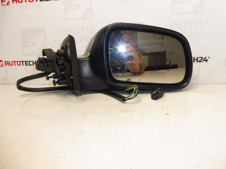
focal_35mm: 24
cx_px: 113
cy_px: 84
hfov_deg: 71.6
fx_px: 157
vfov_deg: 56.8
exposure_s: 1/60
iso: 200
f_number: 3.5
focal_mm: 4.3
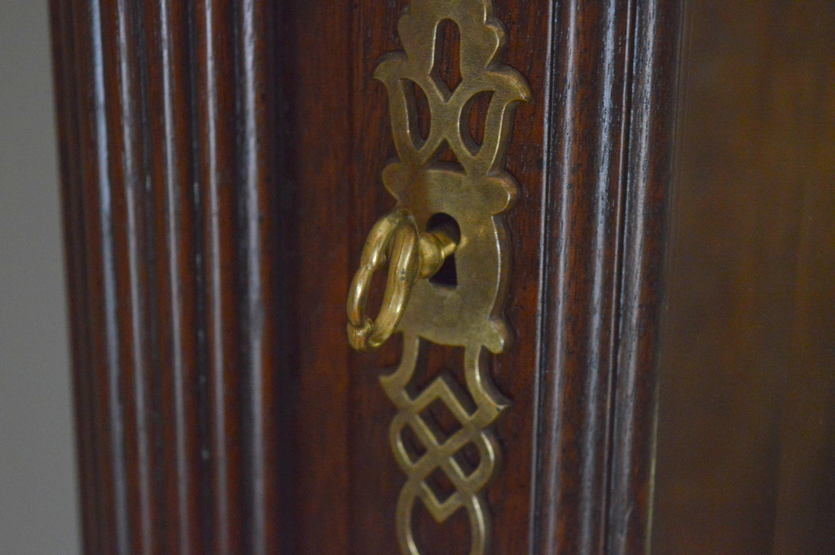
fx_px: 1912
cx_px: 418
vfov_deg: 16.5
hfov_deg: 24.6
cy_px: 278
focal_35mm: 82
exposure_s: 1/40
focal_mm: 55
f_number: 5.6
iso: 3200
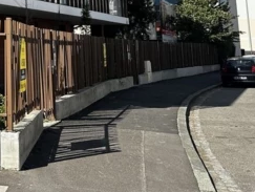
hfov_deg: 27.7
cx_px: -44
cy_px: -41
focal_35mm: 62
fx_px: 457
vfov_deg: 21.9
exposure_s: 1/2660
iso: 80
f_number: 1.78
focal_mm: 6.86
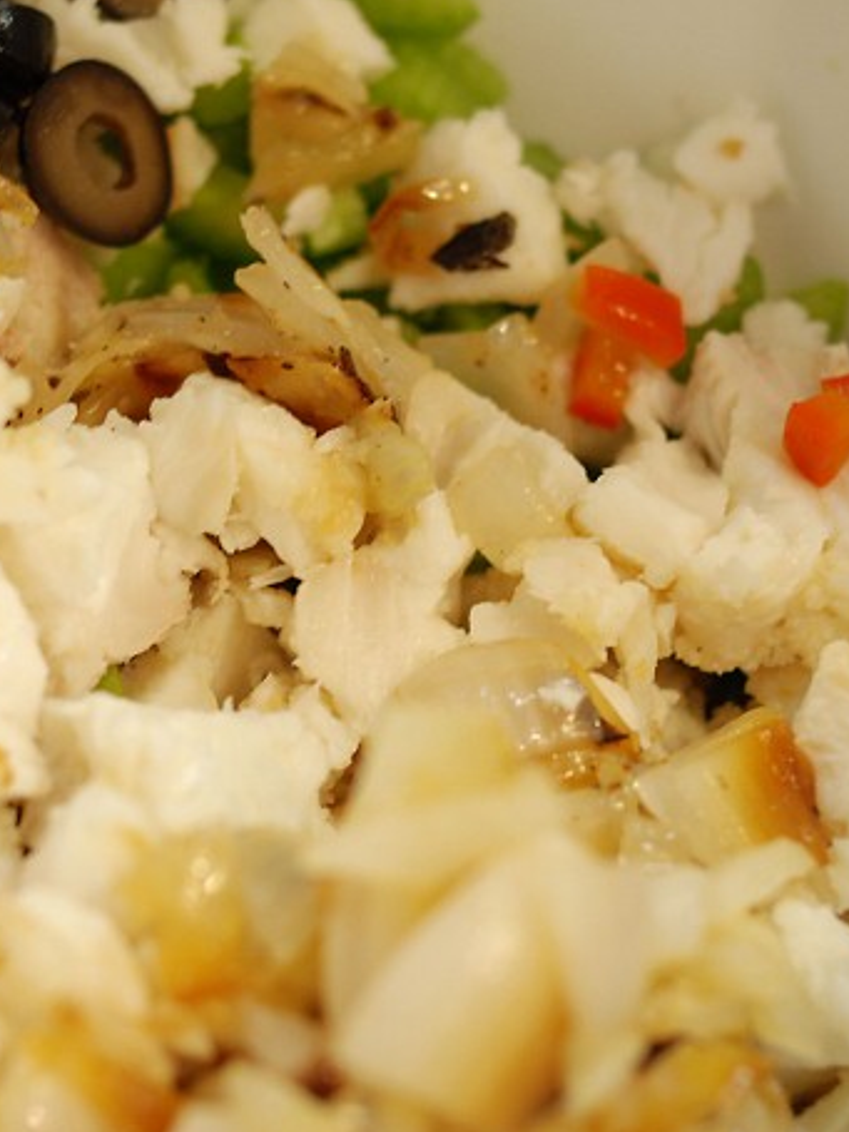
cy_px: 478
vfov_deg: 22.0
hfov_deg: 16.6
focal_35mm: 89
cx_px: 242
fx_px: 2907
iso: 400
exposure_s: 1/40
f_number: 3.2
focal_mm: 35
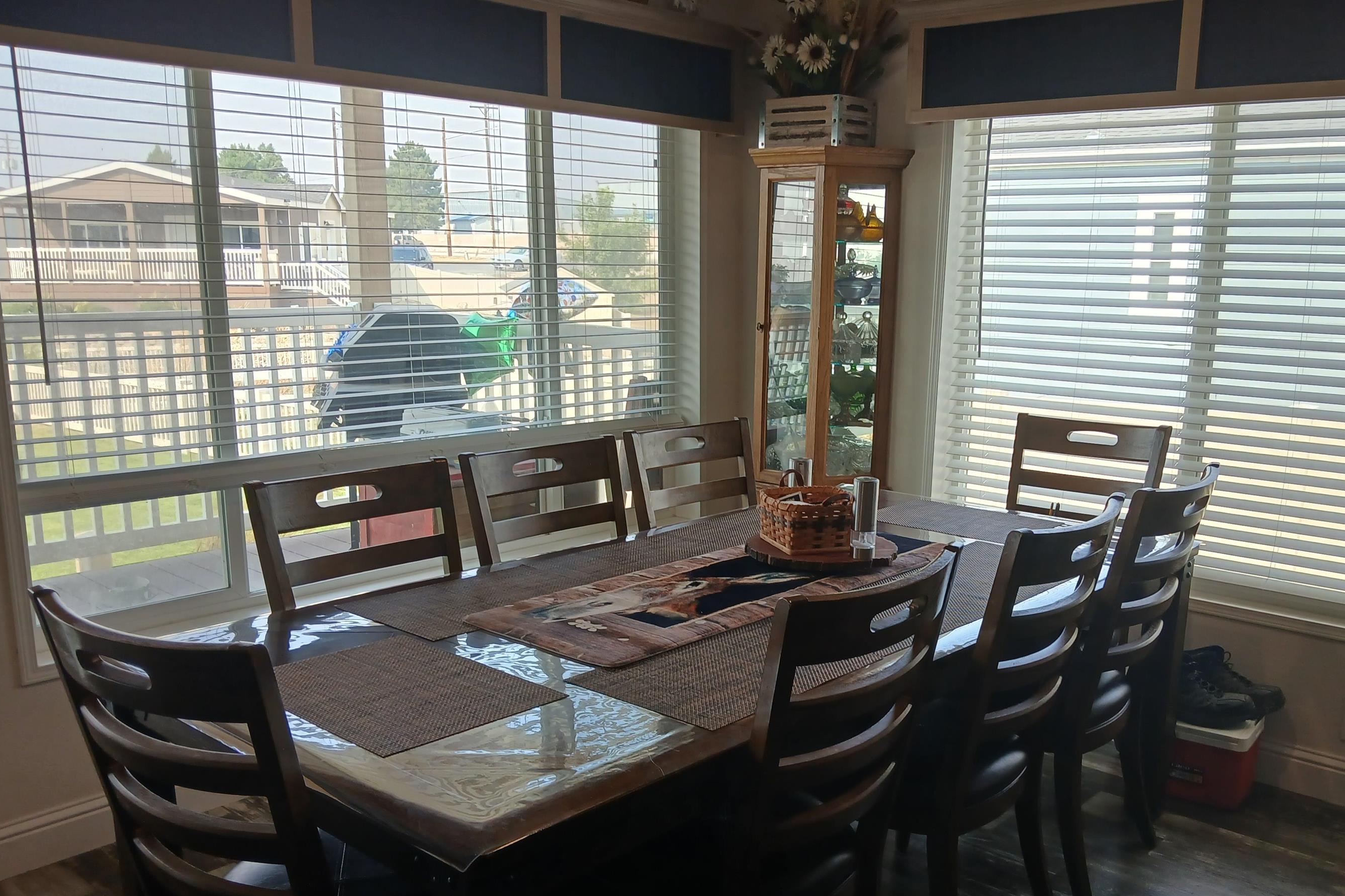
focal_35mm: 31
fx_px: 1158
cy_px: 546
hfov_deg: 60.2
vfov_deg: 42.1
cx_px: 743
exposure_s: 1/120
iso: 40
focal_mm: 3.98
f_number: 1.8
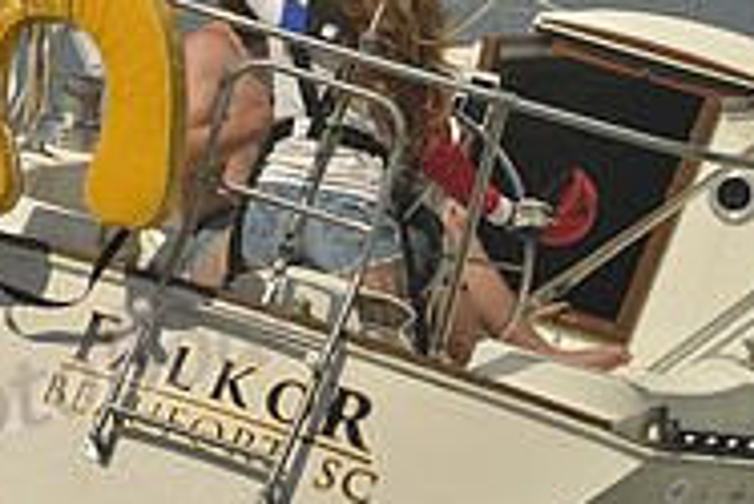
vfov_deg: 4.5
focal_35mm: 304
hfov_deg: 6.8
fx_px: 6372
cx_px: 625
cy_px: 103
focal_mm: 98
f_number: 9
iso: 280
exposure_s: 1/1000
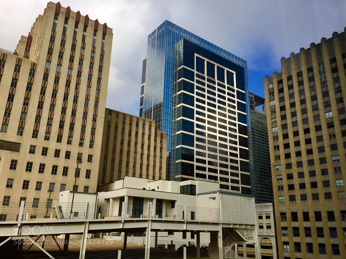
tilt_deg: +19.3
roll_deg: -2.8
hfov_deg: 61.7
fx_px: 290
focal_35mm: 29
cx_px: 173
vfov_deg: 48.2
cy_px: 130
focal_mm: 4.15
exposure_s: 1/395
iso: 32
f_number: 2.2
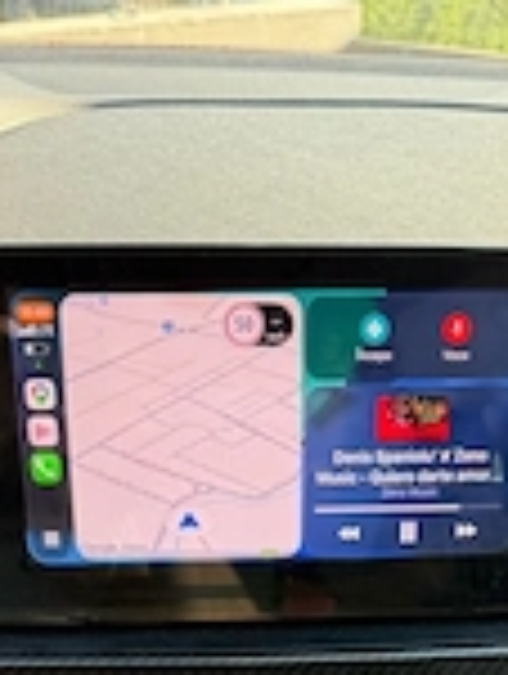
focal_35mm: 64
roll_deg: -4.1
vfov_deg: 25.9
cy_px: 873
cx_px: 297
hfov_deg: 23.0
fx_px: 1249
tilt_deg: -37.7
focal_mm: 6.76
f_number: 1.78
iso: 200
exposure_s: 1/203
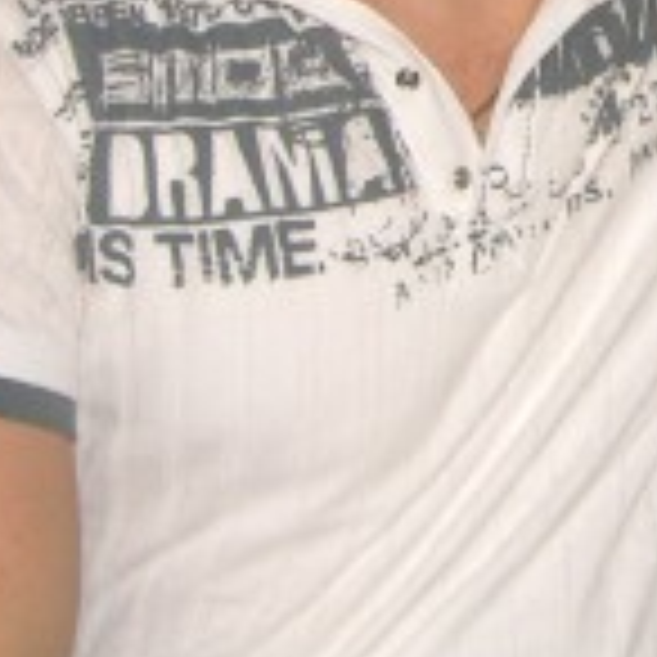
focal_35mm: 138
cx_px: 778
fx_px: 2963
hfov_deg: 12.4
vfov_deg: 12.4
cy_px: -81
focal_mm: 7.9
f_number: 2.8
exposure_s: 1/60
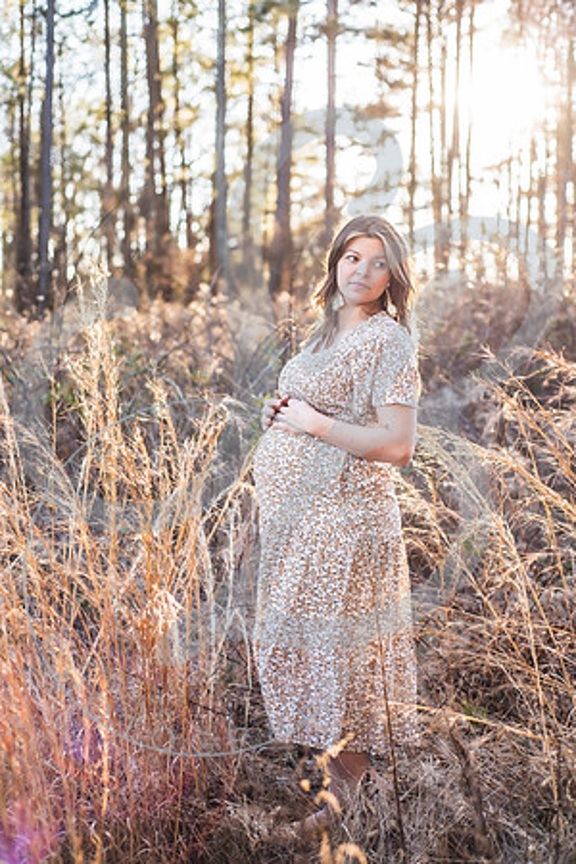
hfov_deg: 27.0
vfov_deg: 39.6
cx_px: 288
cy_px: 432
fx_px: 1200
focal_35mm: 50
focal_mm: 50
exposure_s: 1/400
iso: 320
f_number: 2.8
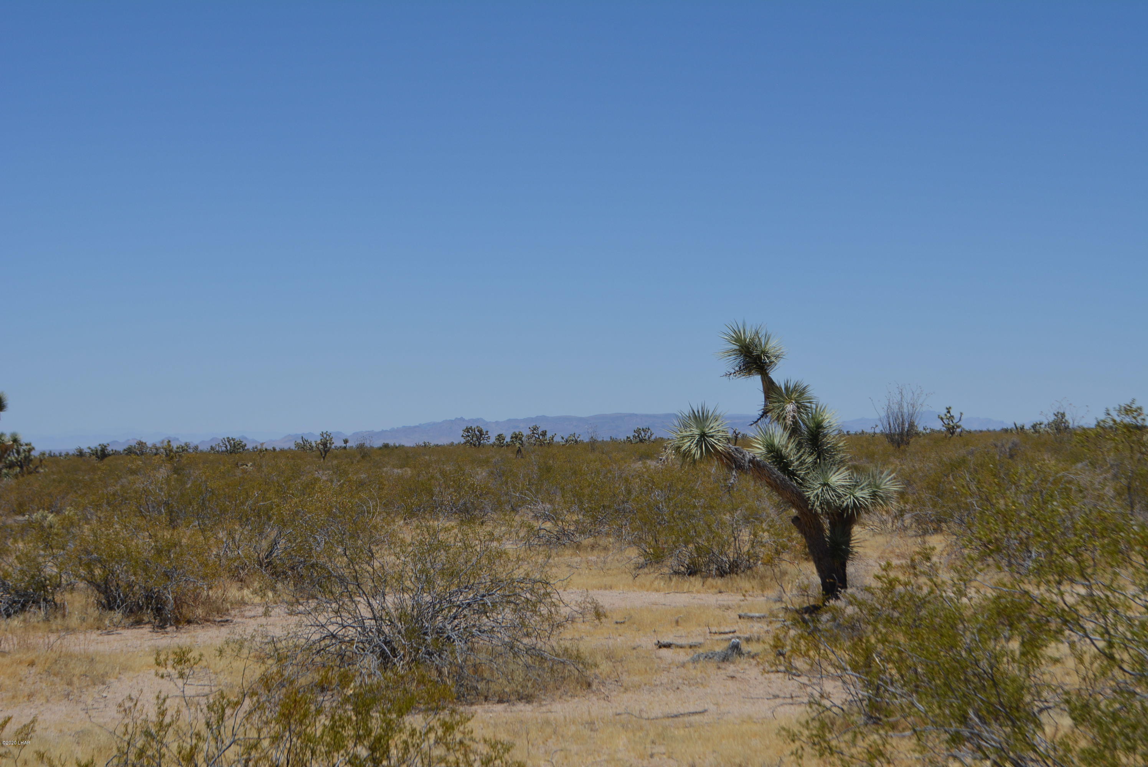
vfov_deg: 25.1
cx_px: 574
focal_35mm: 54
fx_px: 1723
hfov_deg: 36.8
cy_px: 384
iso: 400
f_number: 8
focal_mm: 36
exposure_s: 1/2000
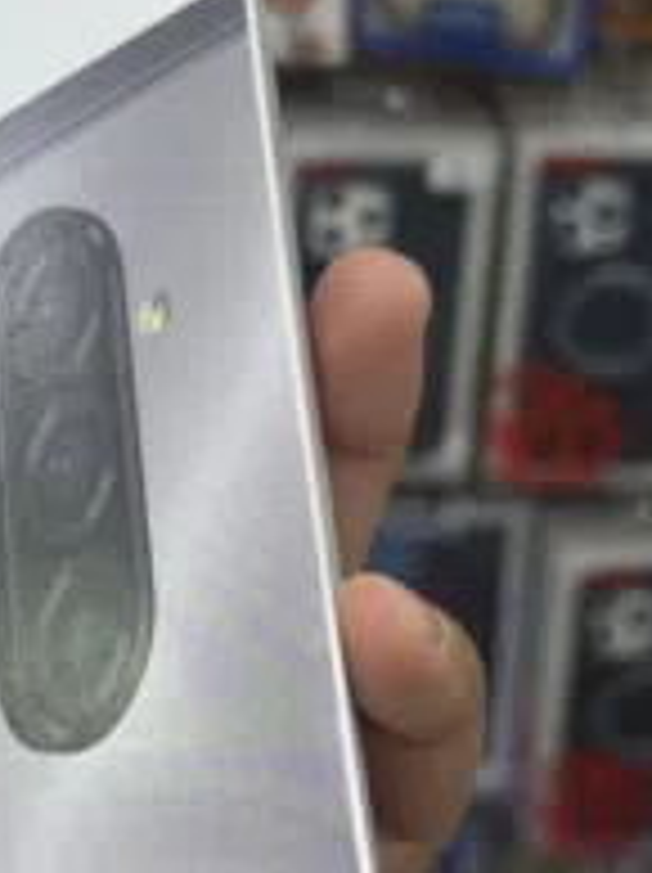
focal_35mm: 99
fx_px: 2492
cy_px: 338
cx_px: 0
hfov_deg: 14.7
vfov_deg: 19.8
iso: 64
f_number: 1.78
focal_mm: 6.76
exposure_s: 1/1490
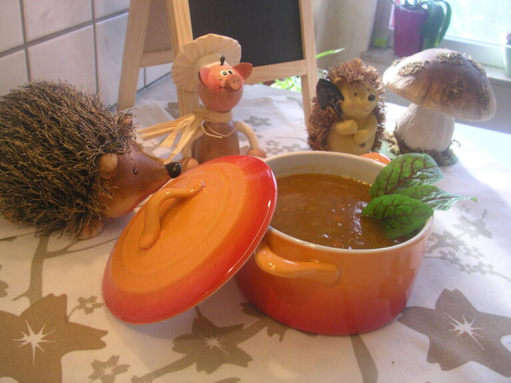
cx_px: 256
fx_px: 546
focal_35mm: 37
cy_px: 192
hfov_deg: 50.1
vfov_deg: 38.7
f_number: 2.7
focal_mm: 5.6
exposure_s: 1/68.7
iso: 100
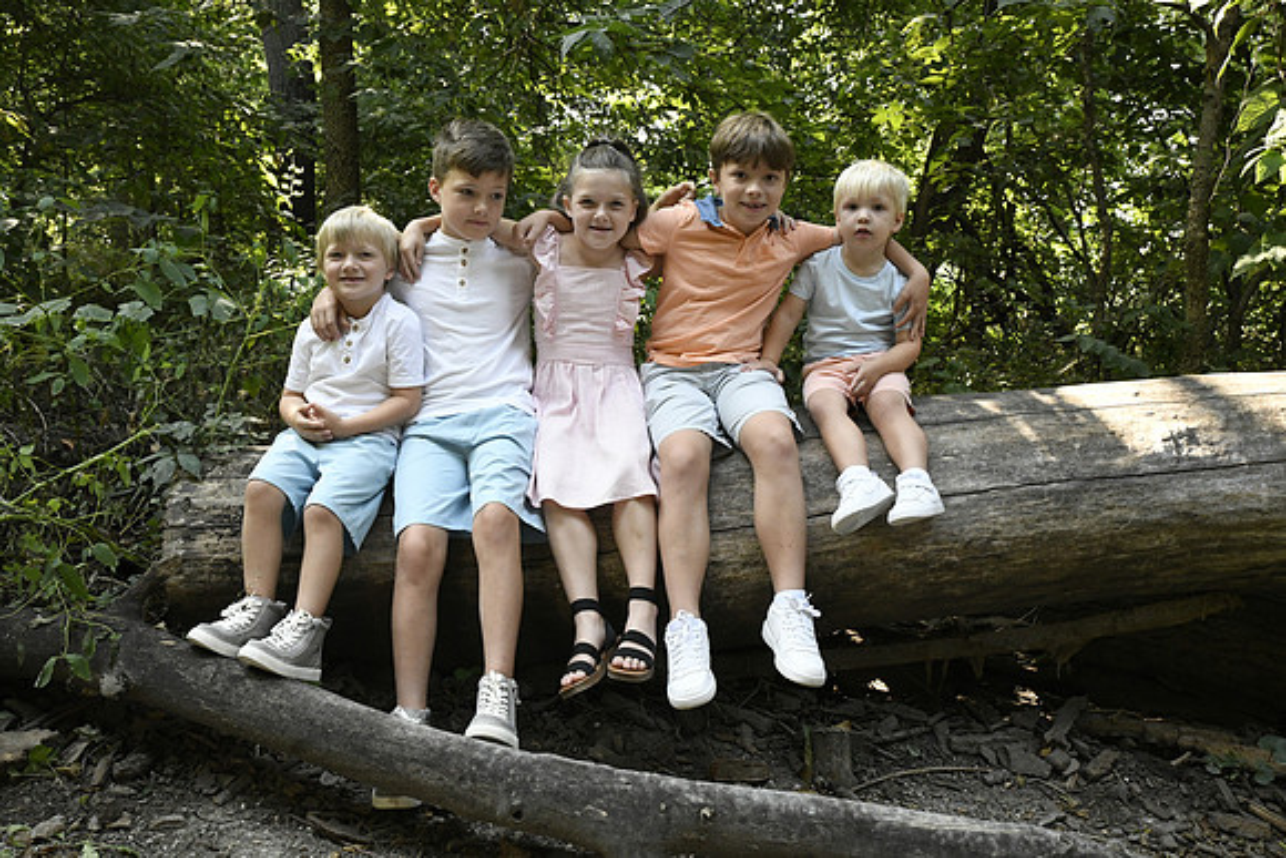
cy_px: 429
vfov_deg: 42.3
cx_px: 643
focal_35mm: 31
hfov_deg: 60.3
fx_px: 1108
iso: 6400
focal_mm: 31
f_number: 9
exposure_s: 1/320
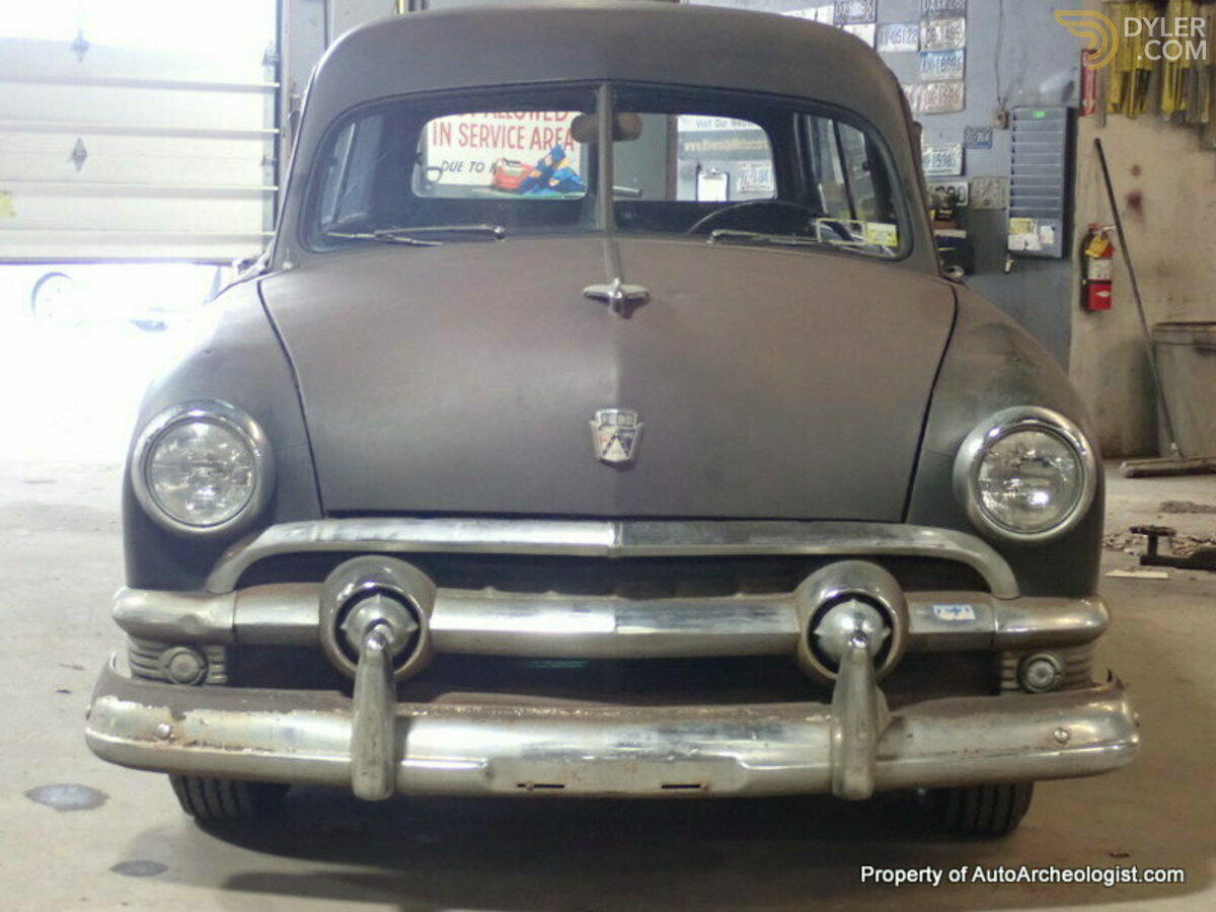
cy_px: 456
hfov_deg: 27.4
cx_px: 608
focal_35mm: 71
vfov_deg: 20.7
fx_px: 2494
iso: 1250
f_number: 3.9
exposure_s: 1/15
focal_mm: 12.73
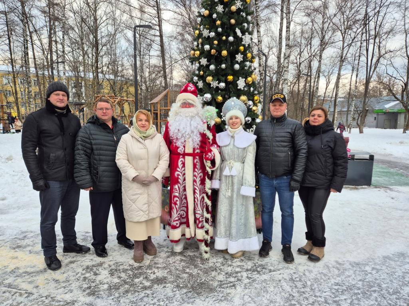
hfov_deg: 73.9
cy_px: 153
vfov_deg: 58.9
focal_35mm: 23
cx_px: 204
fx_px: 272
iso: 25
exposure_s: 1/185
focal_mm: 5.4
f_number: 1.8
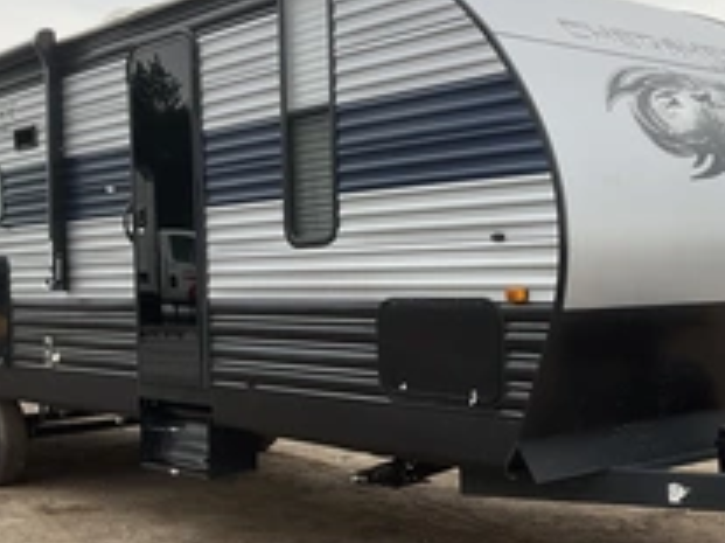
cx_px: 406
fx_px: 1172
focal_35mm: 56
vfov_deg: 26.0
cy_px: 319
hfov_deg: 34.3
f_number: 1.8
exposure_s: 1/199
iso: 20
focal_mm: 3
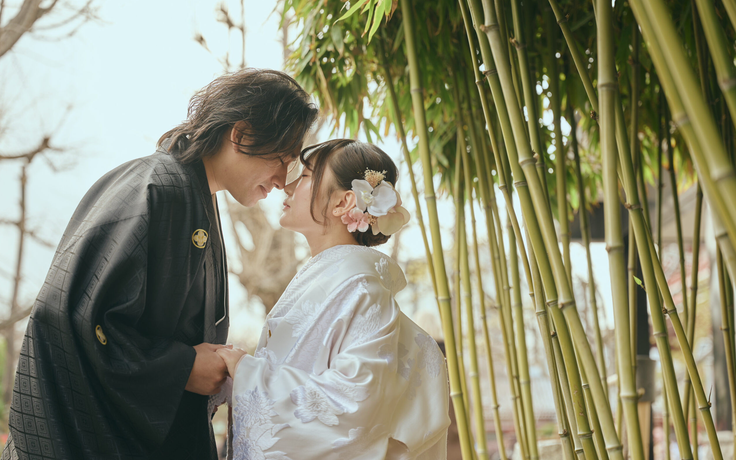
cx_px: 369
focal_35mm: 65
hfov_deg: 31.5
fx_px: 1304
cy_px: 245
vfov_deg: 20.0
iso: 160
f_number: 2.8
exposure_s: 1/400
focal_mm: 63
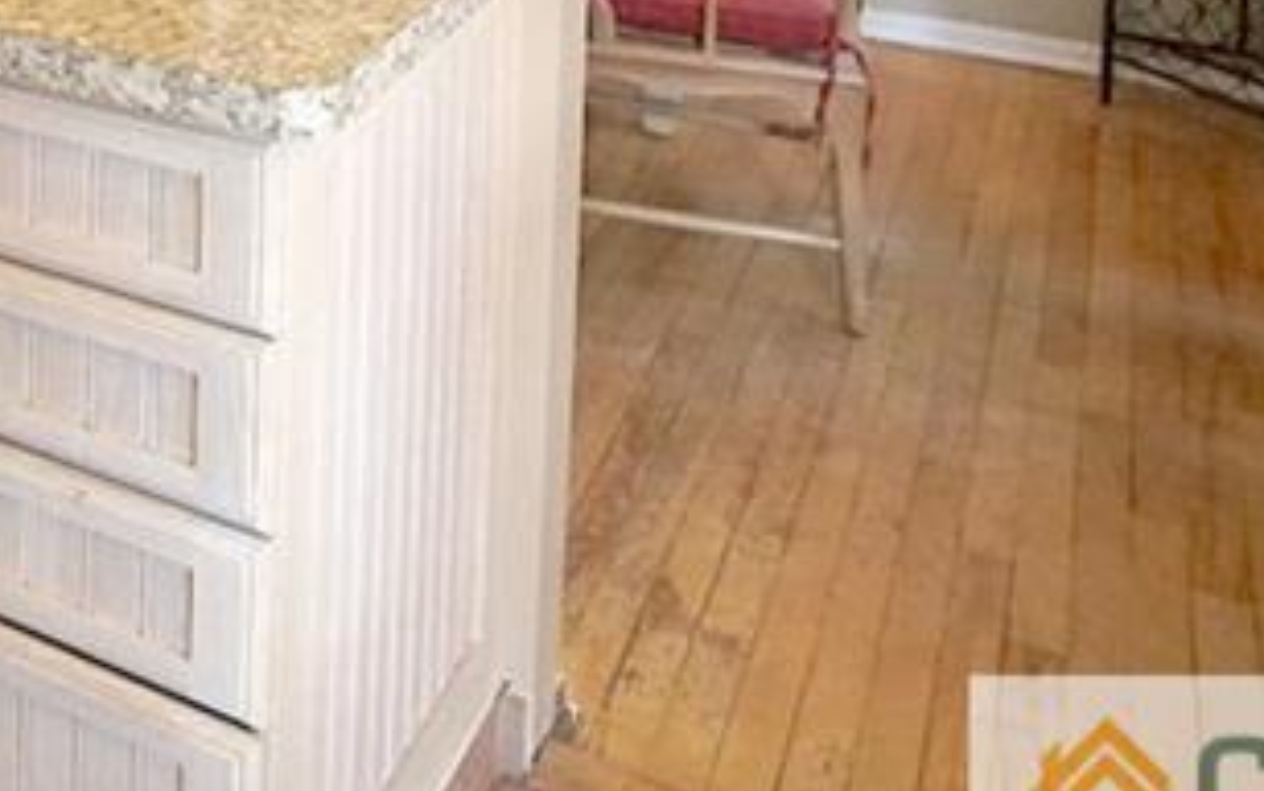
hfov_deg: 32.0
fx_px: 1757
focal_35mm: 51
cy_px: -470
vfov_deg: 20.7
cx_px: -301
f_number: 4
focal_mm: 10
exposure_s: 1/160
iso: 2500
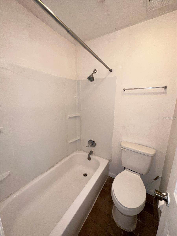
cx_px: 88
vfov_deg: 102.1
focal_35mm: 14
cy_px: 118
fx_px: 95
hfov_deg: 85.7
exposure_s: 1/60
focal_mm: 2.22
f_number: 2.2
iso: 80
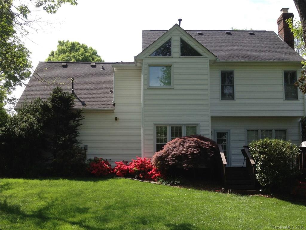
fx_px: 309
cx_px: 153
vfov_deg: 40.7
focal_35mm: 35
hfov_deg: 52.6
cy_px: 115
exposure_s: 1/778
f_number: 2.4
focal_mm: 4.28
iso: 64
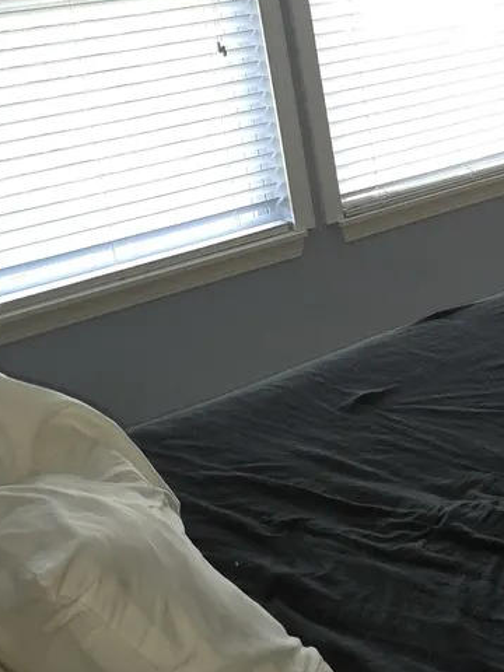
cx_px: 953
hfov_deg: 16.9
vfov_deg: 27.4
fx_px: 1339
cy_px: 97
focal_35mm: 69
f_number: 1.8
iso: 100
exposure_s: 1/30
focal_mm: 5.4
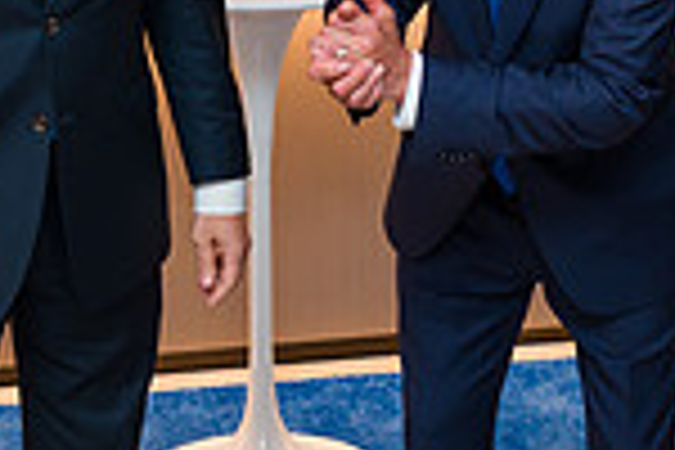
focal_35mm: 103
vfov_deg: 12.9
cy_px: -105
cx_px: 343
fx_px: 1931
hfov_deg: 19.8
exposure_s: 1/160
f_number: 3.2
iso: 800
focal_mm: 25
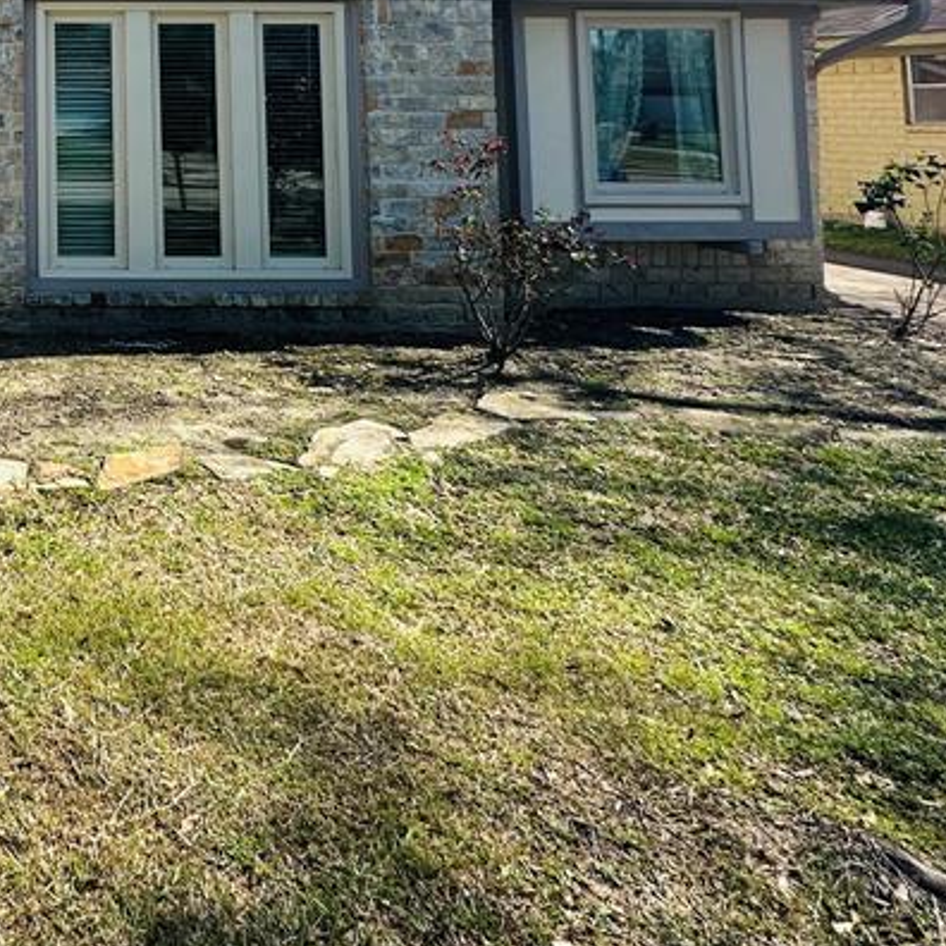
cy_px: 36
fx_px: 989
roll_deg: -0.2
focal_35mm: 32
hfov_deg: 39.7
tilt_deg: +3.9
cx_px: -139
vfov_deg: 44.7
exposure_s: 1/824
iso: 40
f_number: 2.2
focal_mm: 2.22
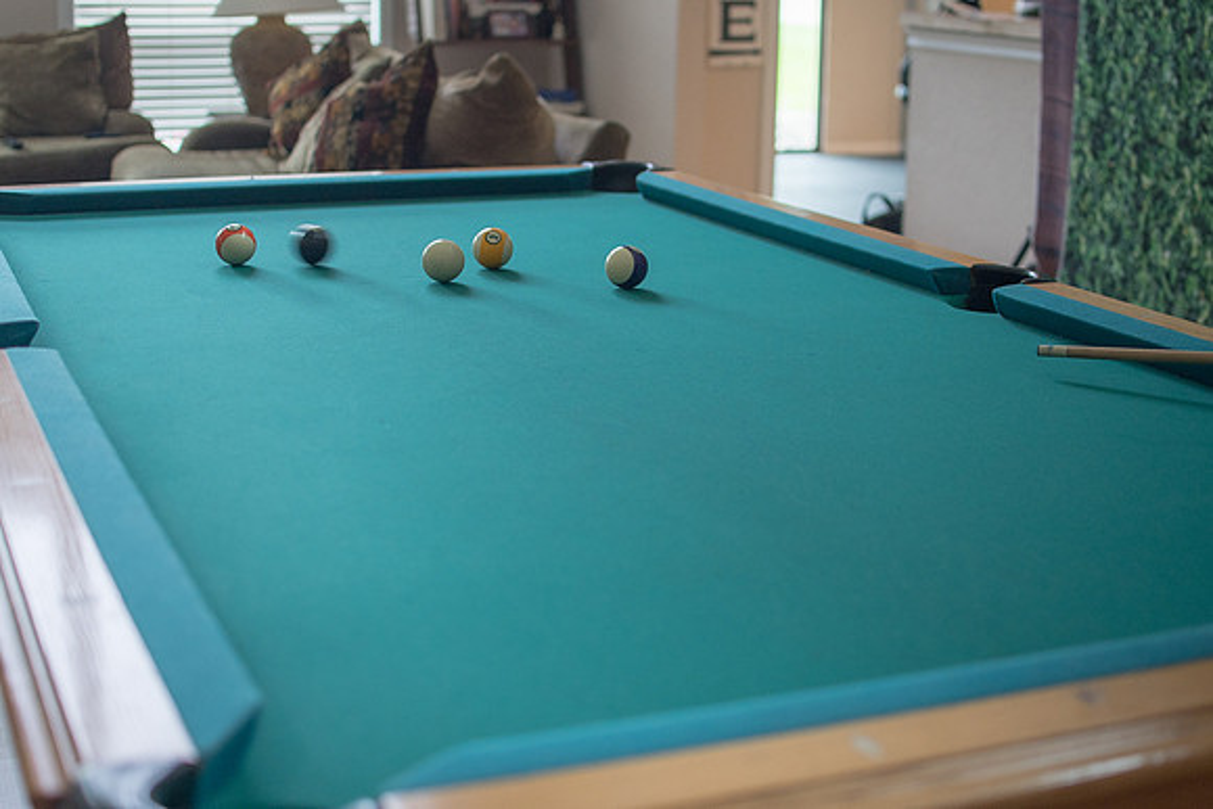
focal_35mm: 52
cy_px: 404
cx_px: 606
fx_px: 1752
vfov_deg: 26.0
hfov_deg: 38.2
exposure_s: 1/100
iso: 400
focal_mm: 35
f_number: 2.5
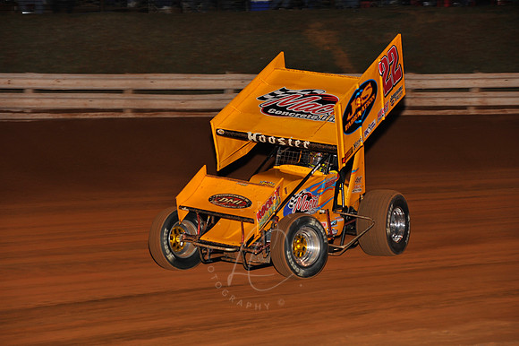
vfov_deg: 11.4
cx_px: 260
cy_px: 173
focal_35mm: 120
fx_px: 1729
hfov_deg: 17.1
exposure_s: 1/250
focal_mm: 120
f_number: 5.6
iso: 500
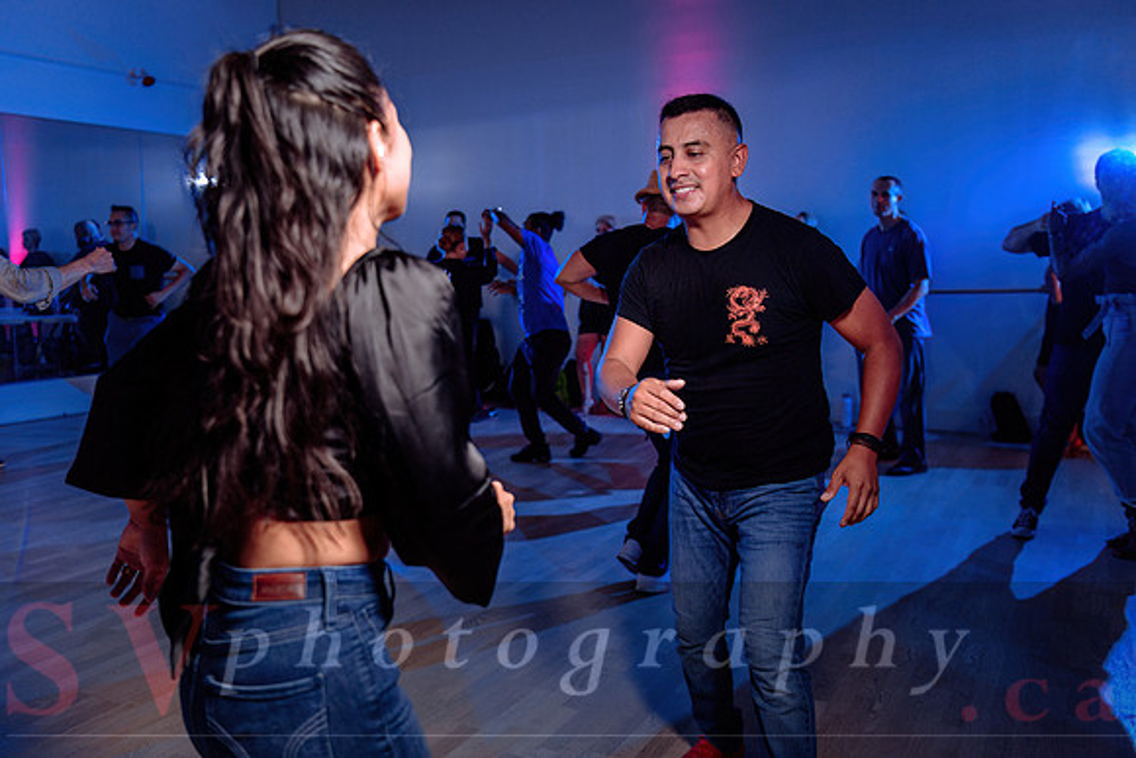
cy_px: 379
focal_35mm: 32
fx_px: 1010
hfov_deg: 58.7
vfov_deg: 41.1
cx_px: 568
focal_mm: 32
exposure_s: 1/100
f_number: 2.8
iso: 800
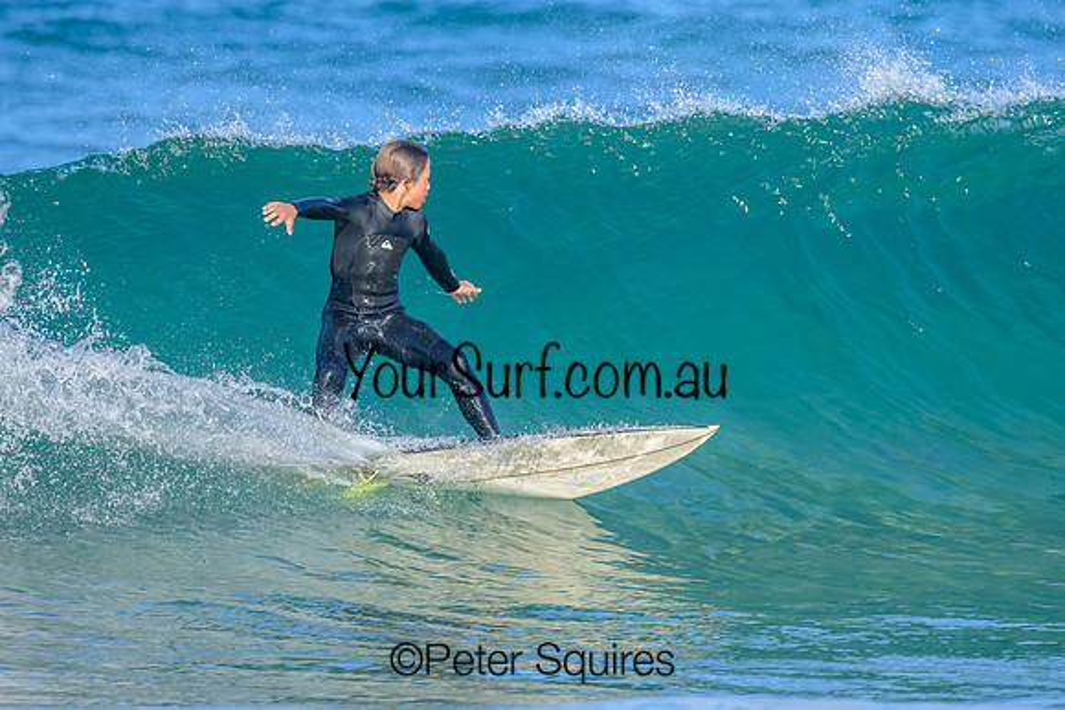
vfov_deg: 1.4
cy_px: 270
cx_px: 611
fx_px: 29872
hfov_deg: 2.0
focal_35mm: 1010
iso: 560
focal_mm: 800
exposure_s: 1/2000
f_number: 6.3
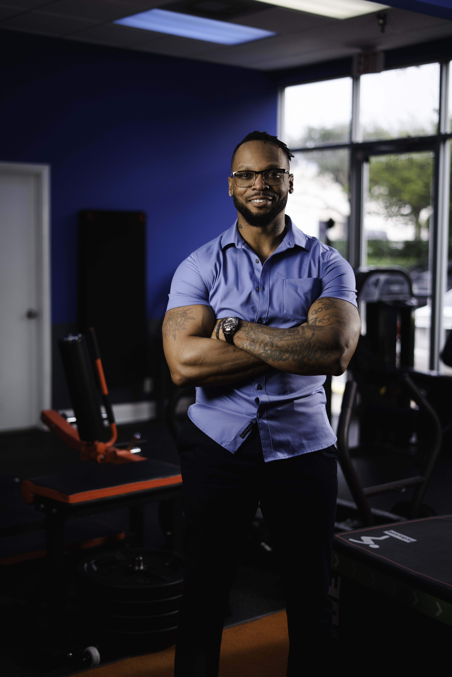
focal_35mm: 50
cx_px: 226
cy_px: 338
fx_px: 942
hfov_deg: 27.0
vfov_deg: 39.6
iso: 100
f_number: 1.8
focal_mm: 50
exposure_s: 1/400
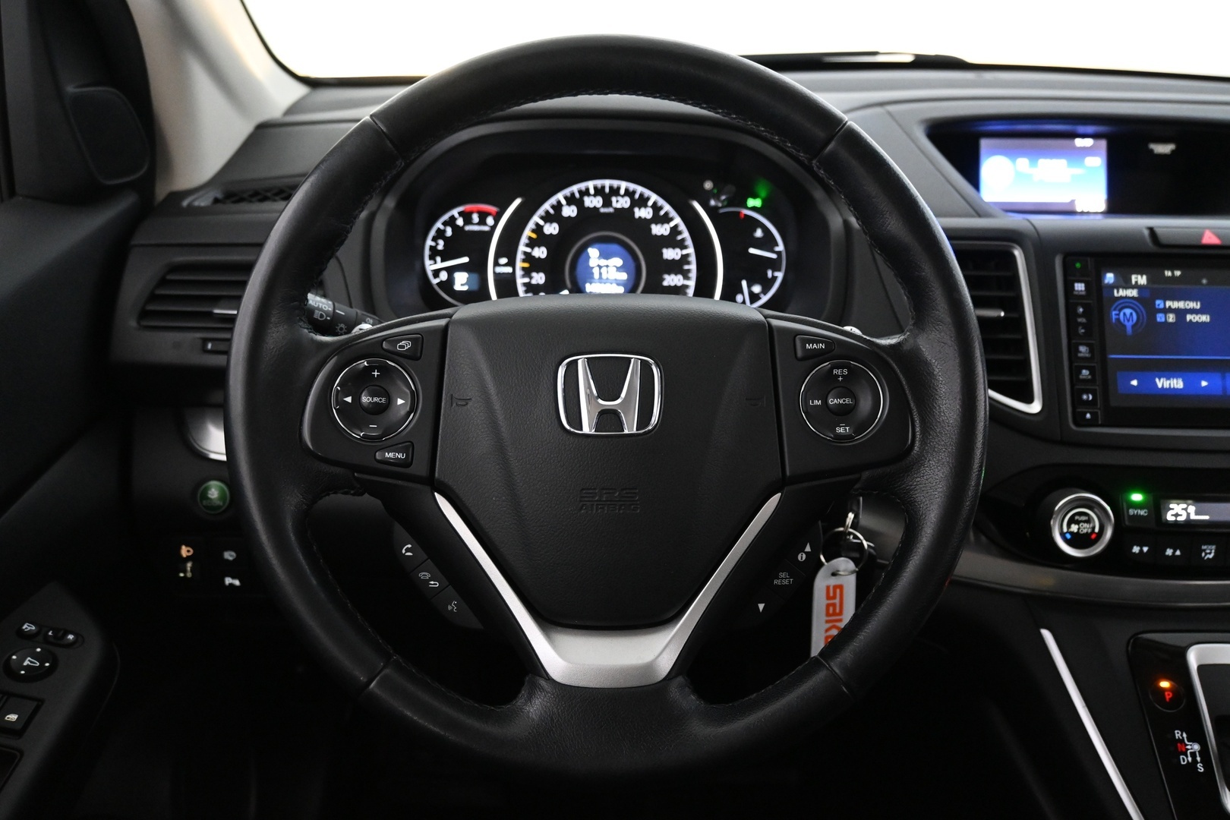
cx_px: 615
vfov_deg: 42.6
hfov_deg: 60.7
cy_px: 410
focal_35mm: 31
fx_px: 1051
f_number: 3.8
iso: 3600
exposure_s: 1/30
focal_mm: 20.5
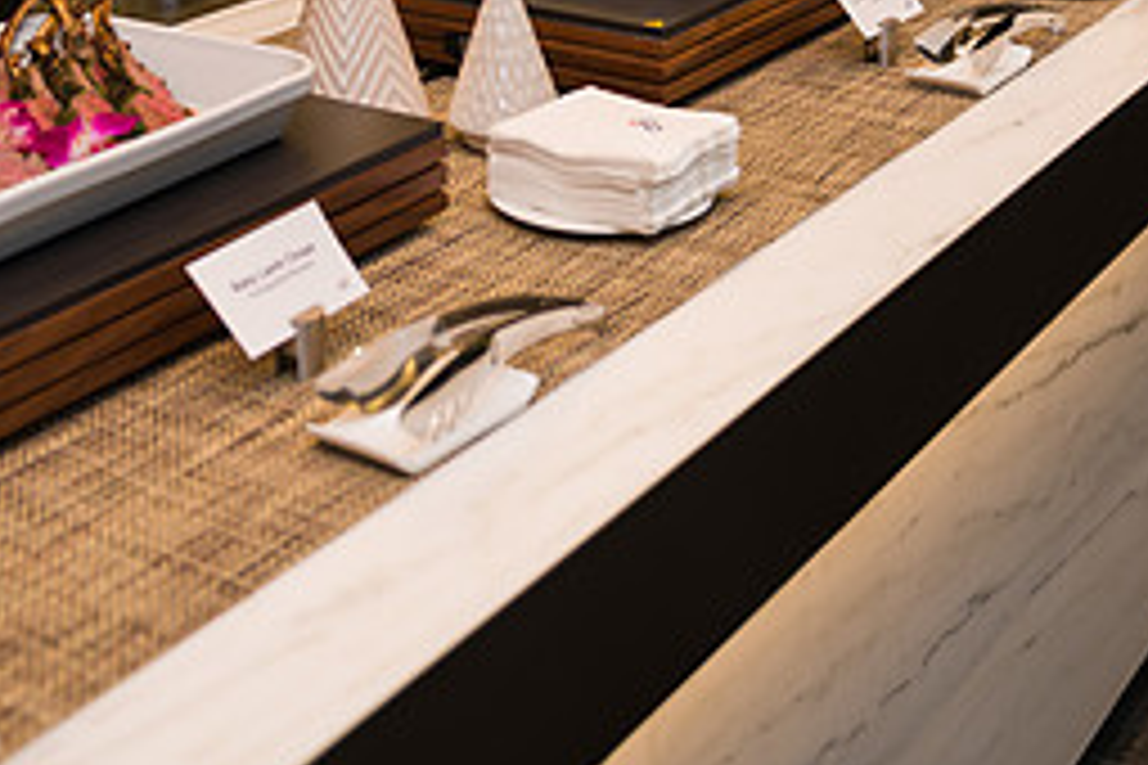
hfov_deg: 30.4
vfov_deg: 19.8
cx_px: 464
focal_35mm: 66
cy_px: -50
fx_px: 2105
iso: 400
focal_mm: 29
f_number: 3.2
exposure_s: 1/200
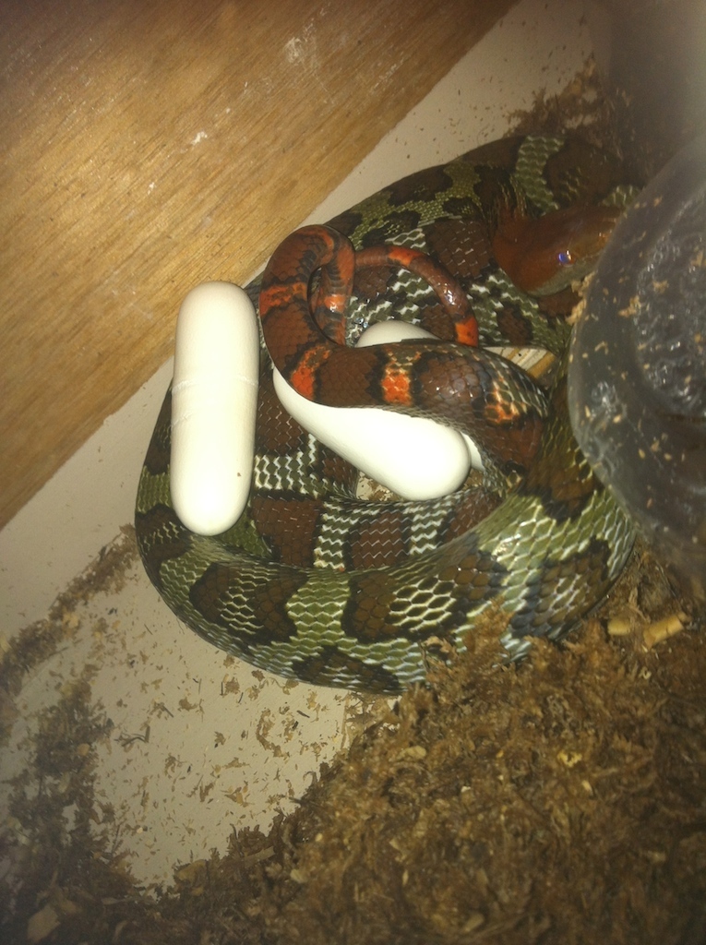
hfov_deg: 40.6
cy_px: 472
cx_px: 353
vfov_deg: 52.7
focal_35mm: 35
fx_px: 954
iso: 80
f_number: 2.8
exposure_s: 1/32
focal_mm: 3.85
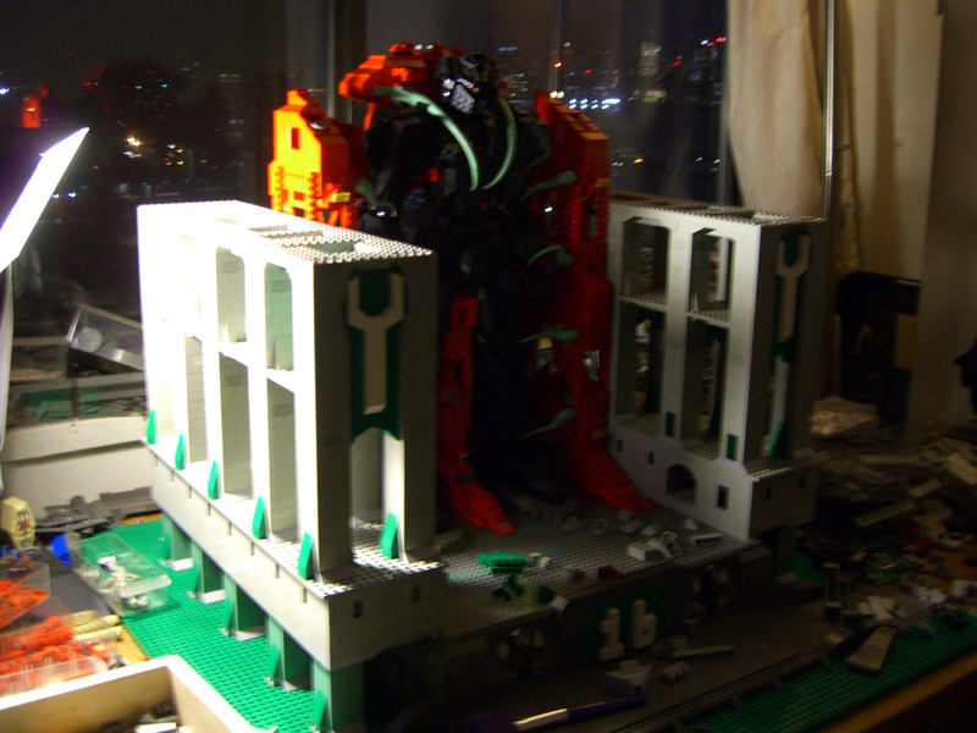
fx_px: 1073
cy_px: 366
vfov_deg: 37.7
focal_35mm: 38
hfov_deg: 49.0
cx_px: 488
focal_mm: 7.9
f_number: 2.8
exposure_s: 1/8
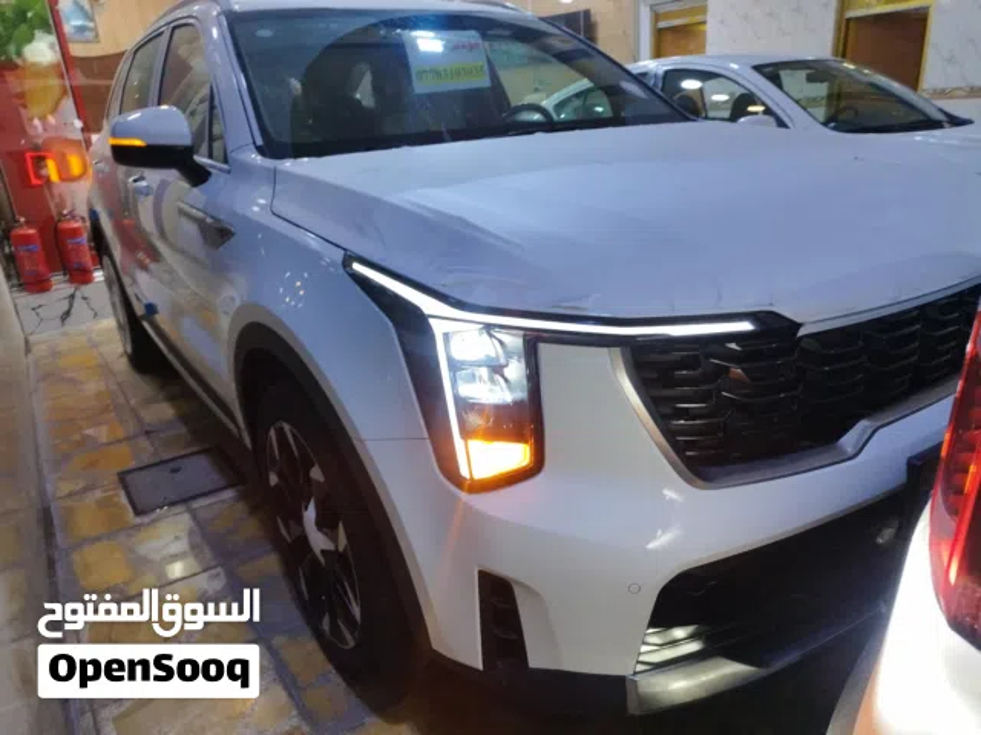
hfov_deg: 71.6
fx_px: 680
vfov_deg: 56.8
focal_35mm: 24
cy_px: 368
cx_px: 490
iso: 90
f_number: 1.89
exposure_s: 1/50
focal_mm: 5.89
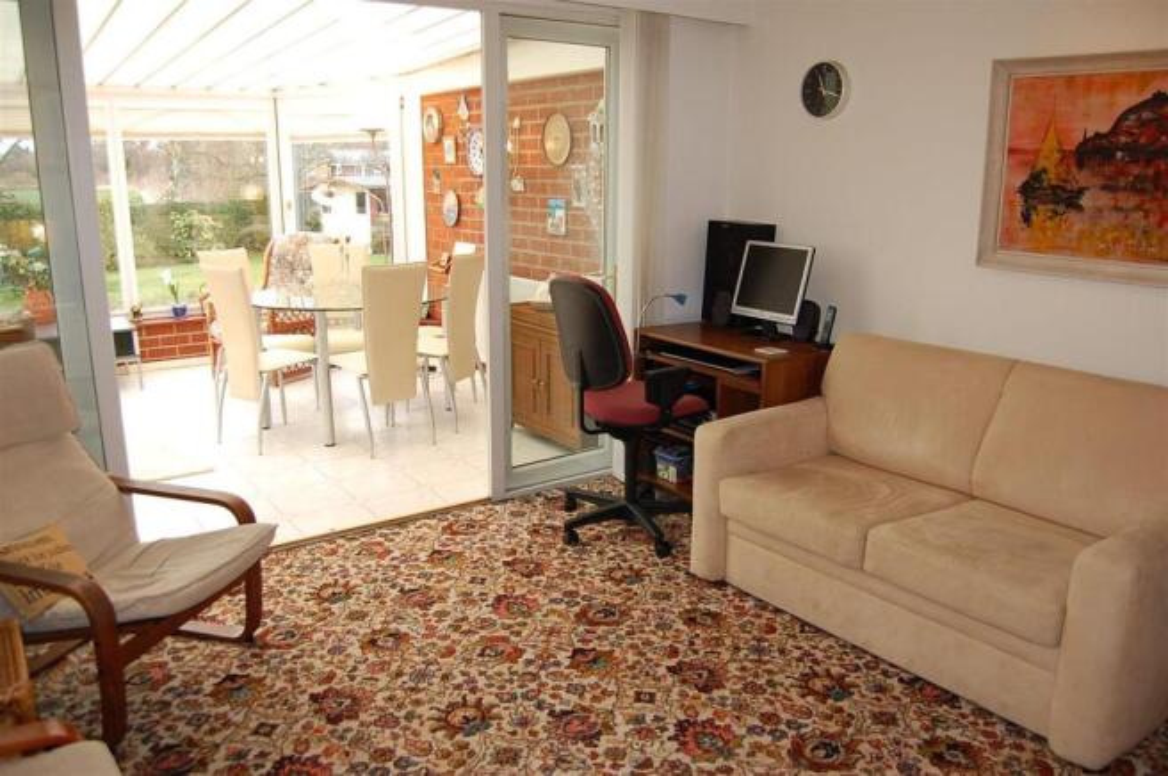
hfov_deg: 67.4
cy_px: 388
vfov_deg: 47.8
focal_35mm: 27
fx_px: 875
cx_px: 584
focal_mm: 18
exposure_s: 1/100
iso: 400
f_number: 3.5
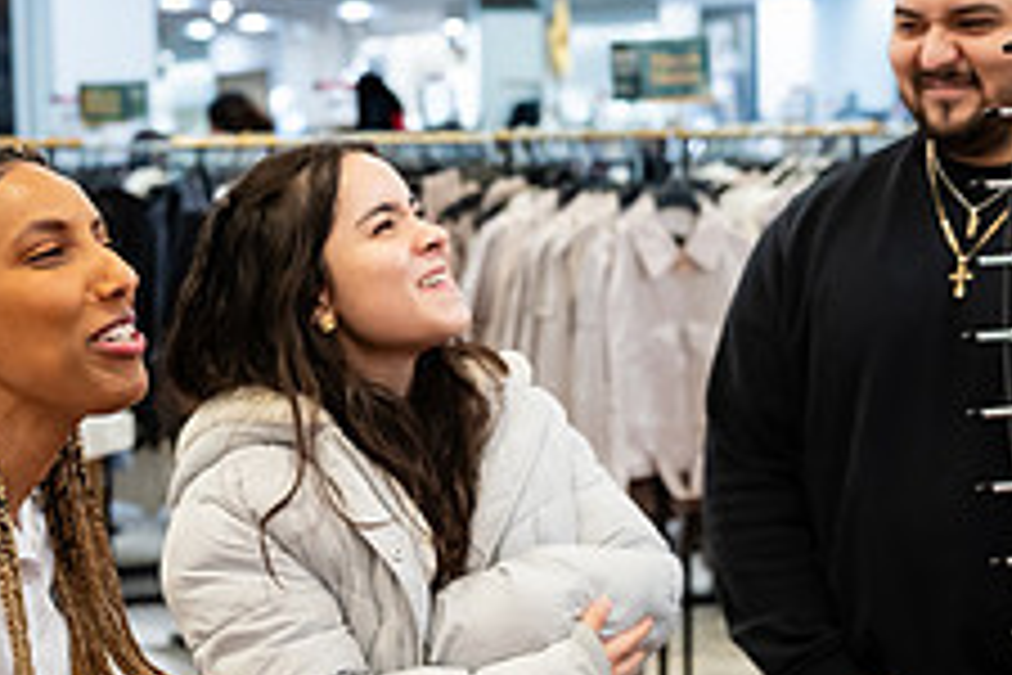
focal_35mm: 102
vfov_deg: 13.4
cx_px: 382
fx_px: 2867
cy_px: 529
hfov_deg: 20.0
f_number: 3.2
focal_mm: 39
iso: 1000
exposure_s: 1/125
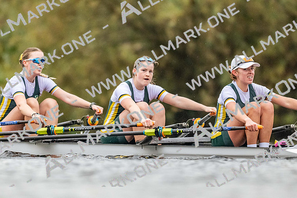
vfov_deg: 1.5
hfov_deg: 2.3
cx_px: 148
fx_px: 7420
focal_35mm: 900
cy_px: 99
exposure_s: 1/2500
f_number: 4
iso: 4500
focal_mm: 600
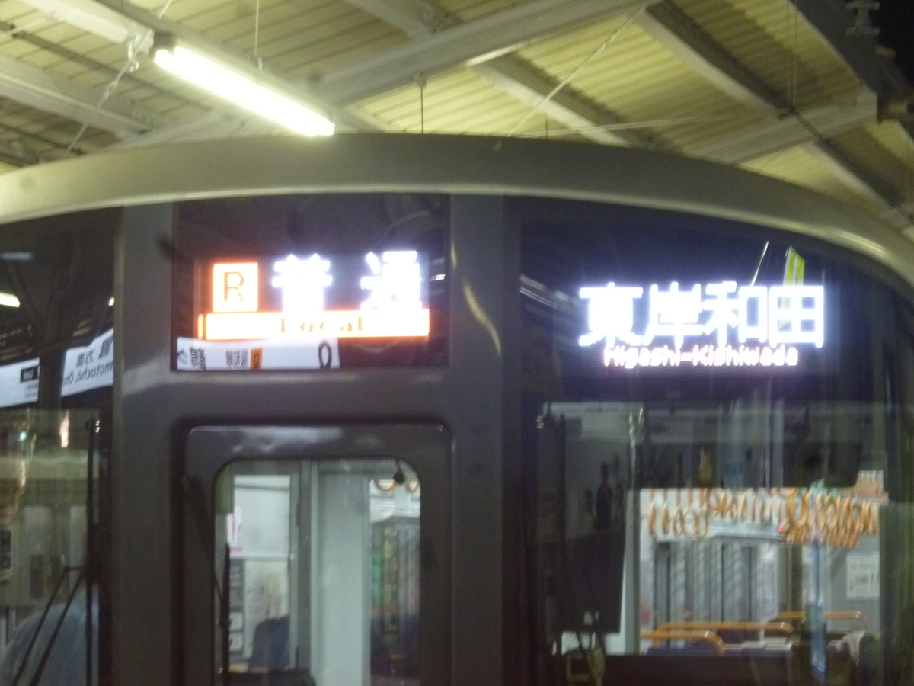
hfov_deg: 16.0
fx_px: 3248
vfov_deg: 12.0
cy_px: 343
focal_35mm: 123
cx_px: 457
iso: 400
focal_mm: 20
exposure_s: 1/4
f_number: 6.5
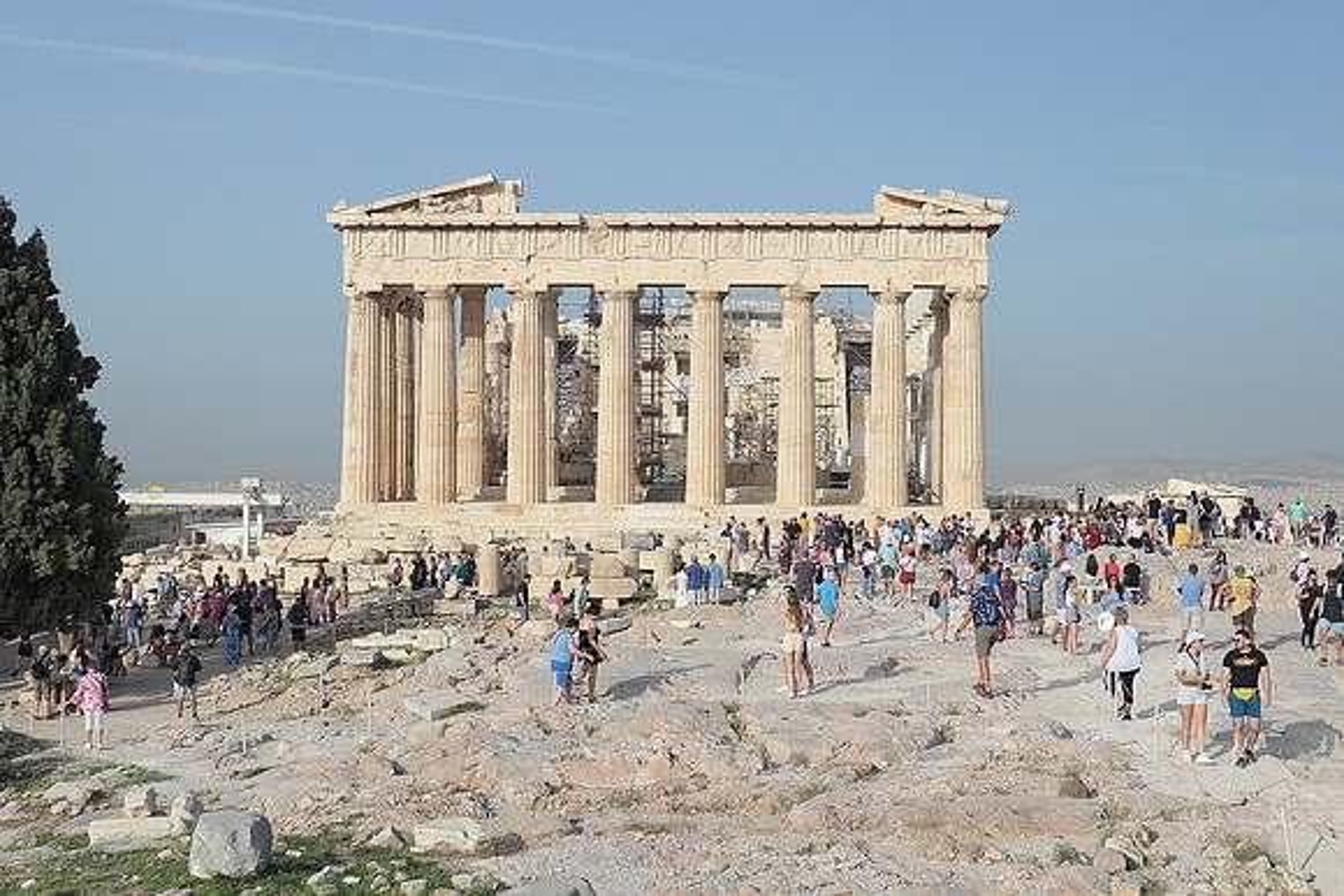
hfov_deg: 41.9
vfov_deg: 28.7
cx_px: 672
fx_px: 1755
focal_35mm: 47
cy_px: 448
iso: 200
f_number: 3.6
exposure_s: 1/2000
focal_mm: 11.5
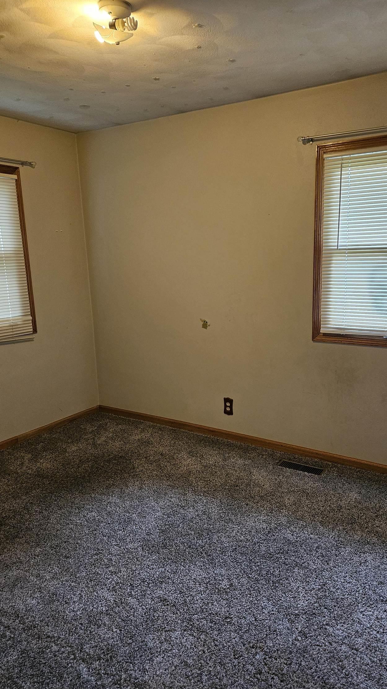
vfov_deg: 71.9
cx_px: 233
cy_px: 354
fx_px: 474
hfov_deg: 44.1
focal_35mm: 26
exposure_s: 1/60
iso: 640
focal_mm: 5.4
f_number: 1.8
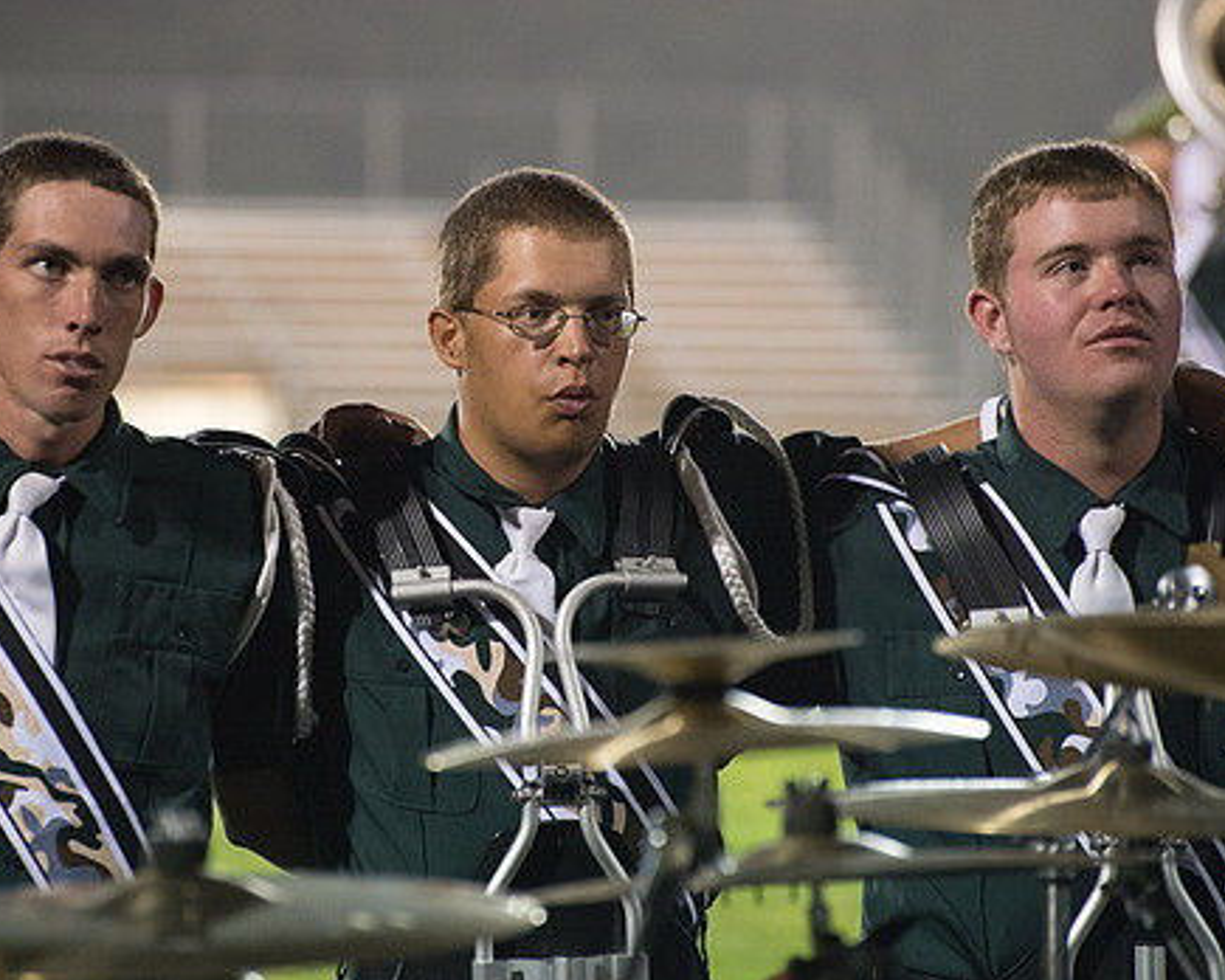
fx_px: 10006
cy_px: 423
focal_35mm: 276
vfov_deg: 5.6
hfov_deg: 7.0
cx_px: 536
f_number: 5.3
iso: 8000
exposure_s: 1/160
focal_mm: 210
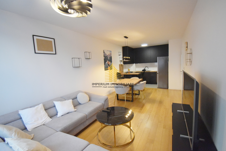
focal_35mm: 15
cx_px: 113
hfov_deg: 100.4
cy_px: 76
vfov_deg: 77.3
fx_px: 94
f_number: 4.5
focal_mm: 10
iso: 2000
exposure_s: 1/125
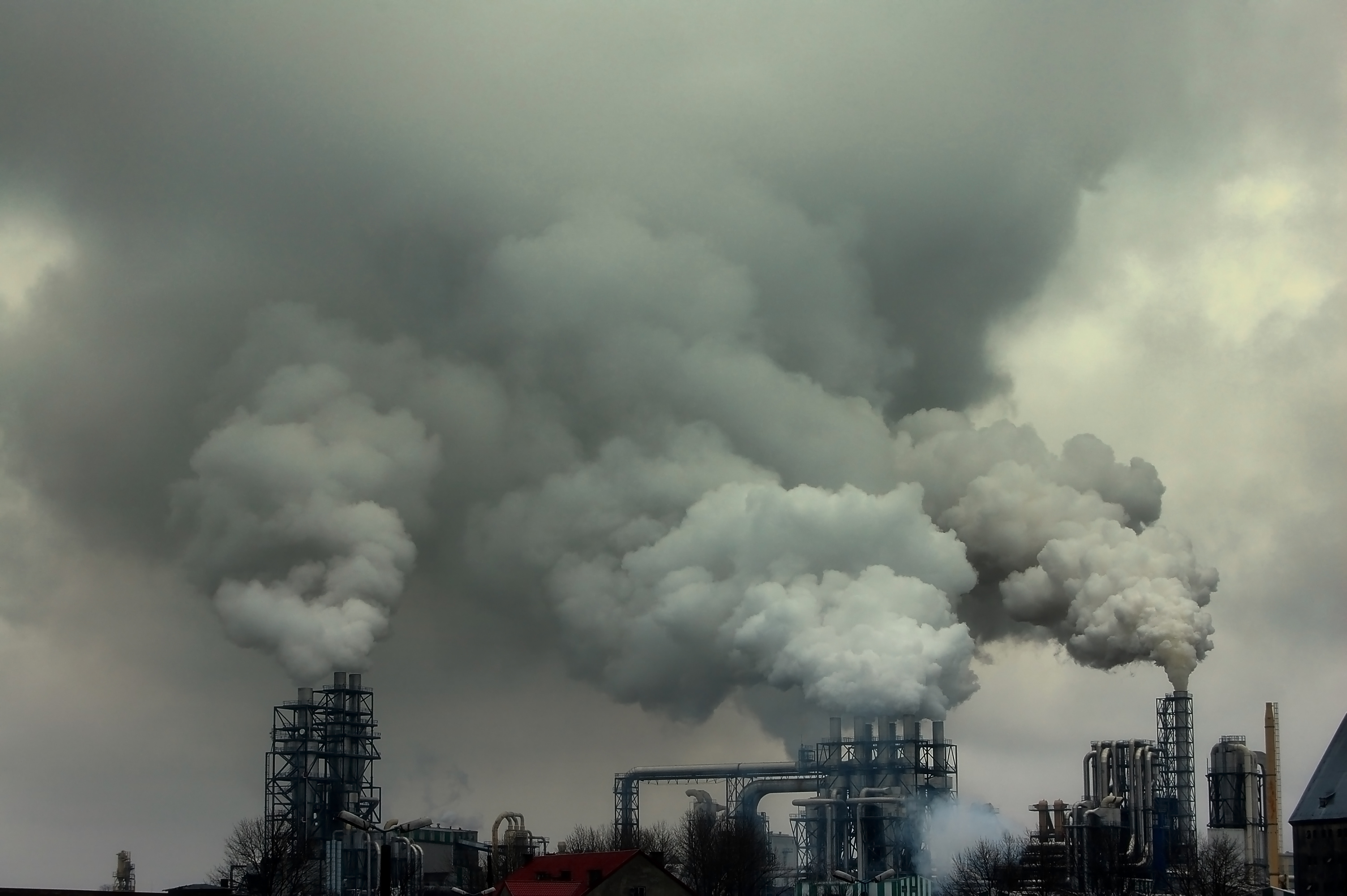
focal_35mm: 82
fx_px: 3084
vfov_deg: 16.5
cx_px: 674
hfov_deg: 24.6
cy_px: 448
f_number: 10
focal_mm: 55
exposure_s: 1/400
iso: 200
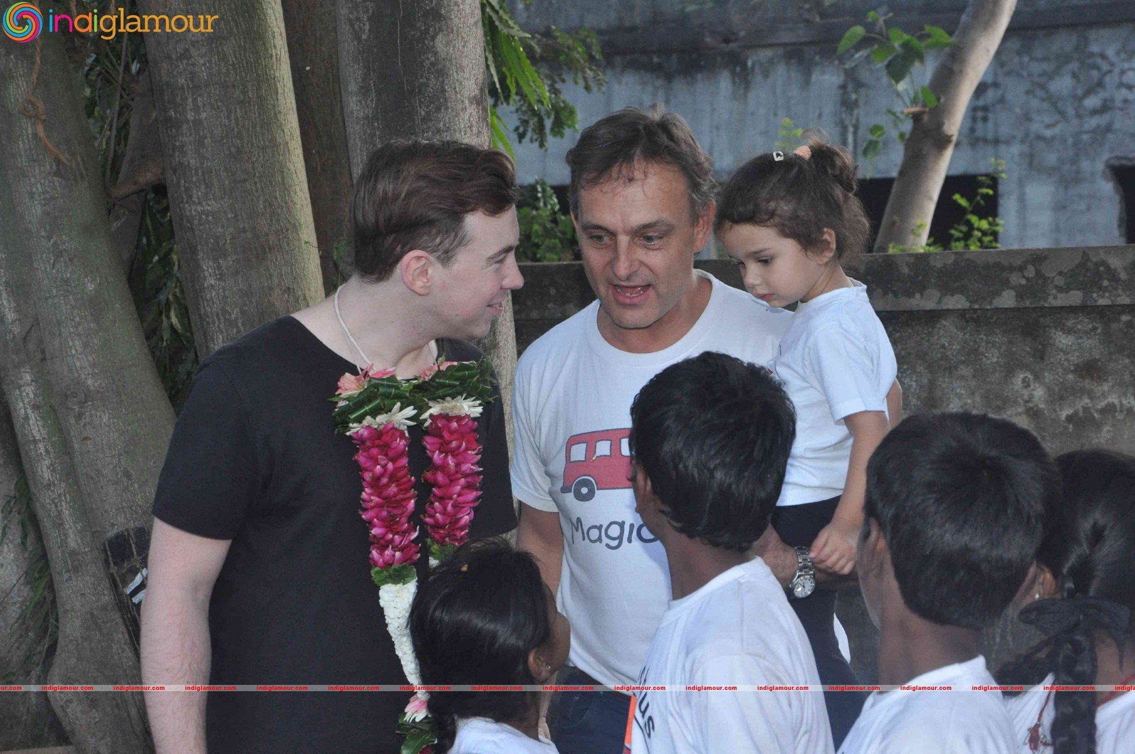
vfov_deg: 14.7
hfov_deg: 21.9
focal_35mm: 93
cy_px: 377
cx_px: 568
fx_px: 2928
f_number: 10
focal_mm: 62
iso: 1250
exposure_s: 1/160
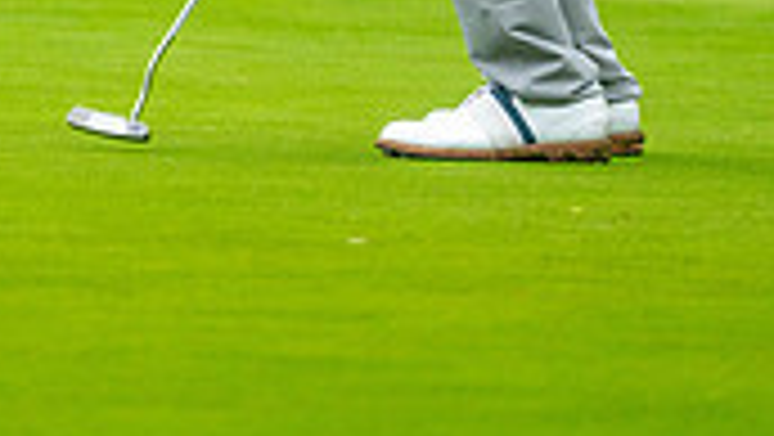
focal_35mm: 1059
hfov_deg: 2.0
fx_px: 21748
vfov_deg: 1.1
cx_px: -27
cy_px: -398
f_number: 4
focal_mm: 300
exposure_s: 1/1250
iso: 800
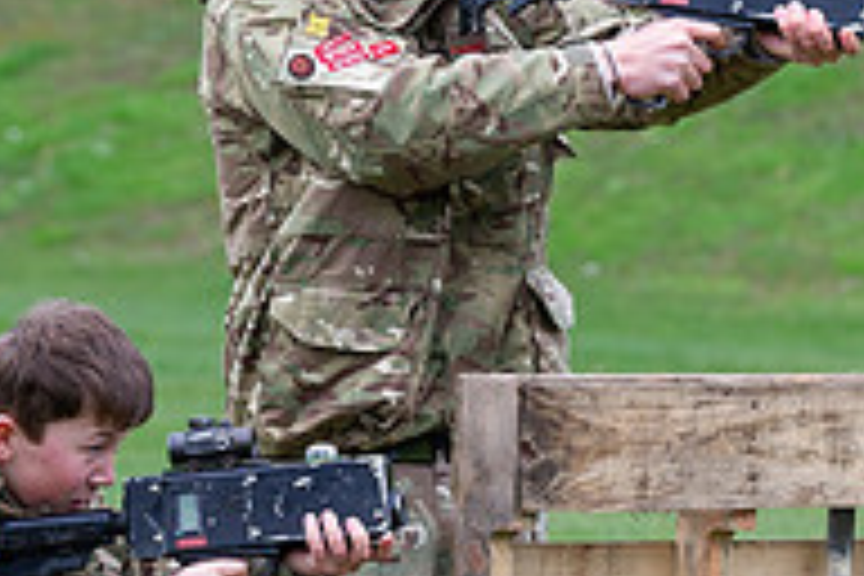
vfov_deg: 2.0
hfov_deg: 3.0
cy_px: 692
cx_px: 519
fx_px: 16511
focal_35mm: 688
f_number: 6.3
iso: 800
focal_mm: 185
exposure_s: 1/250
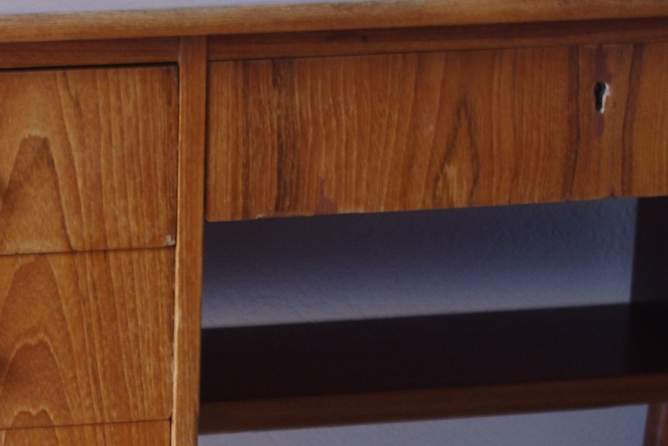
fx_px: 2301
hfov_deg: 16.5
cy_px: 480
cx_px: 235
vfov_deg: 10.9
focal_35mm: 124
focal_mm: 28.13
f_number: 4
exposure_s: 1/60
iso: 400
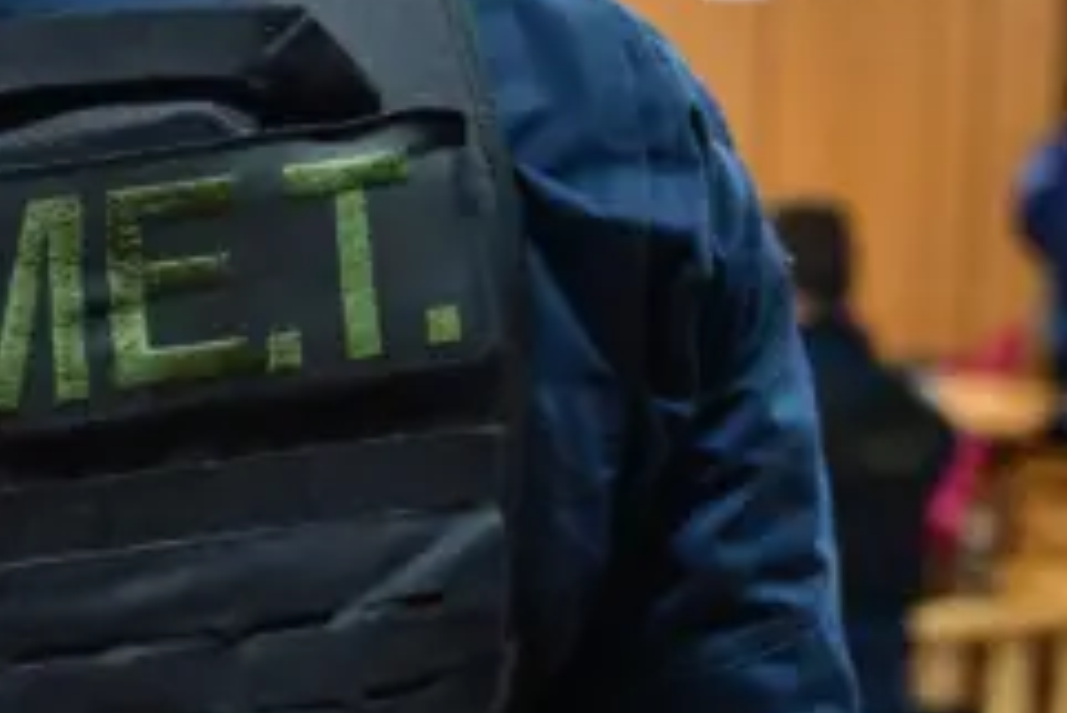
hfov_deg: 12.8
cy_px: 206
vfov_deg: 8.7
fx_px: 4656
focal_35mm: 157
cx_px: -89
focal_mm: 37
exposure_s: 1/200
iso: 4000
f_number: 2.8
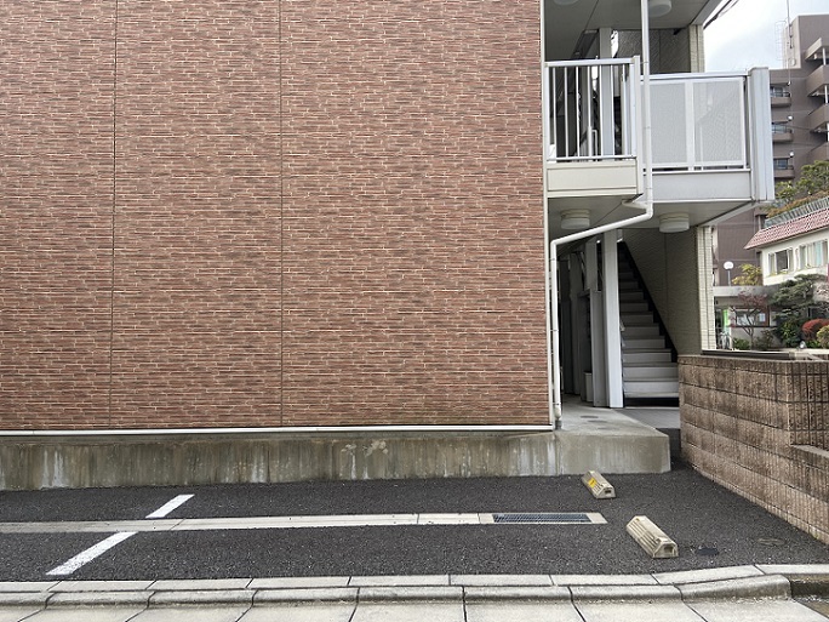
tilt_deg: +2.4
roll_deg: +0.7
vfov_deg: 53.1
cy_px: 311
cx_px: 414
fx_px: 623
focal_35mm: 26
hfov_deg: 67.3
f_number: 1.8
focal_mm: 4.25
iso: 32
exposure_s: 1/390
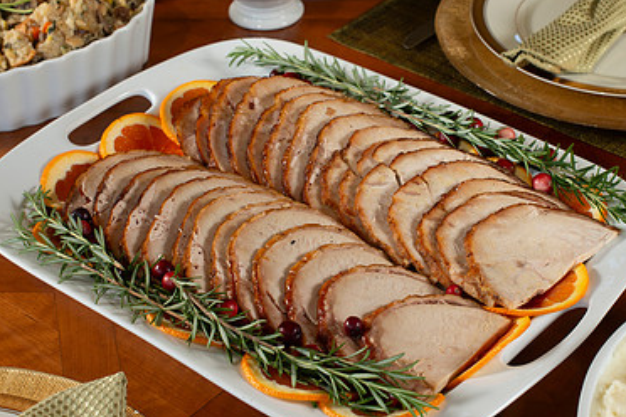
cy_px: 213
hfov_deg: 26.0
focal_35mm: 78
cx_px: 335
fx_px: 1356
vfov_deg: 17.5
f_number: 7.1
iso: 250
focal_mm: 50
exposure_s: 1/100
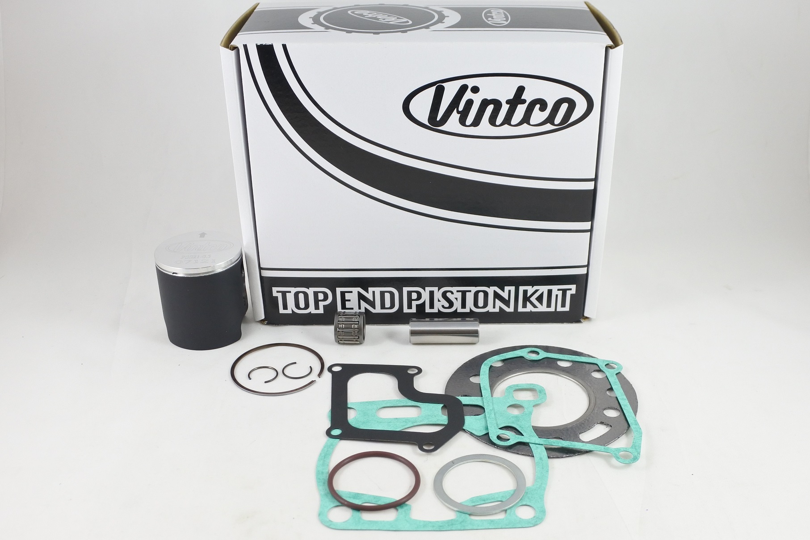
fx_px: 675
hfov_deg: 61.9
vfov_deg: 43.6
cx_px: 405
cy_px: 270
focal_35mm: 30
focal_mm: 11.2
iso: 450
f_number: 3.8
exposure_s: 1/125
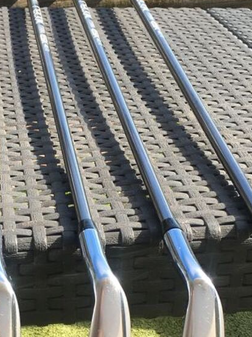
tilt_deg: -37.4
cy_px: 281
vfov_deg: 27.1
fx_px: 679
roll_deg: +4.0
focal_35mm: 70
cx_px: 38
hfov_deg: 20.7
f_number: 2.2
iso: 25
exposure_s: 1/373
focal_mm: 4.15
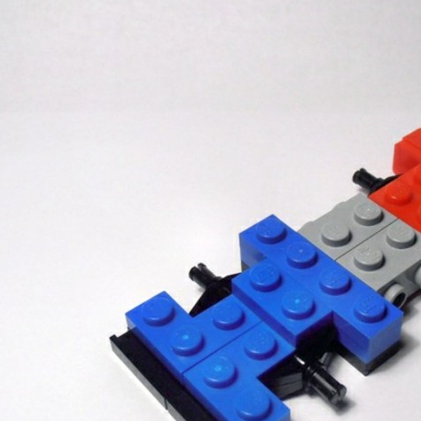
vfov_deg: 27.7
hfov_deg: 27.4
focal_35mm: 62
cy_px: 254
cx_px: 313
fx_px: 853
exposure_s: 1/80
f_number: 3.9
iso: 80
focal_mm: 6.61
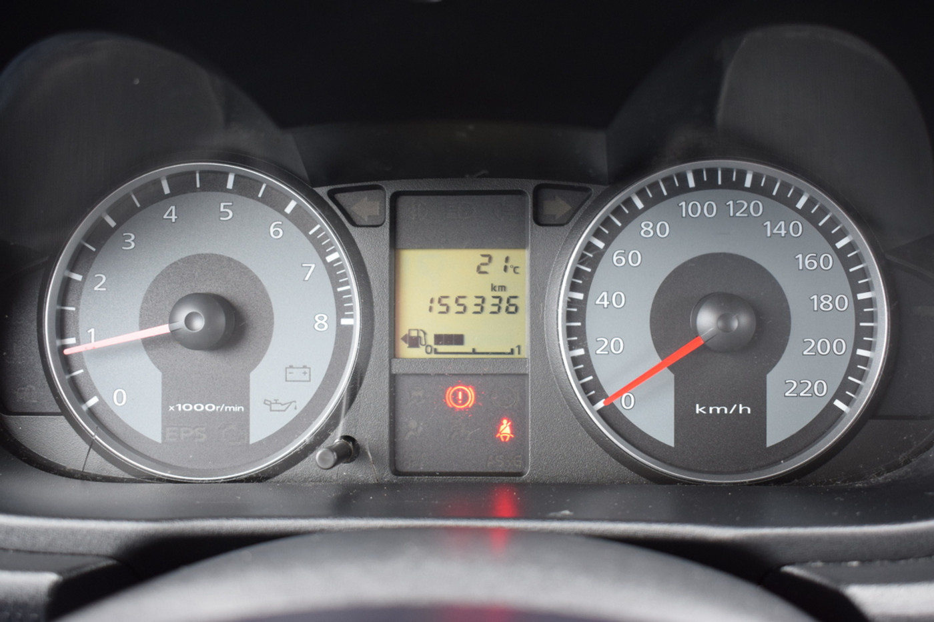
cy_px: 311
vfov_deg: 33.0
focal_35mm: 40
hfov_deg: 47.9
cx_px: 467
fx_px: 1051
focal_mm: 27
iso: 900
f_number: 4
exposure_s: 1/60
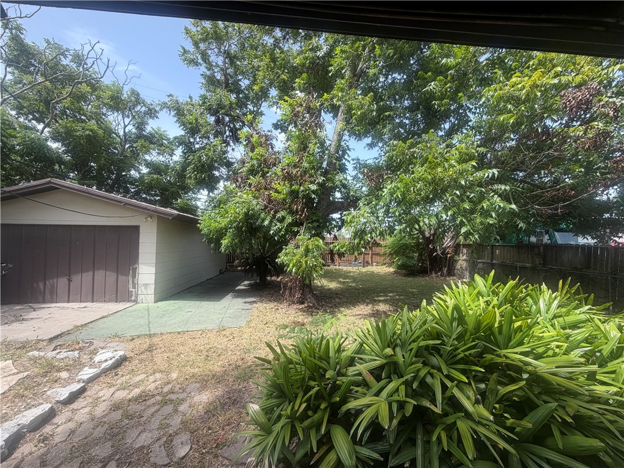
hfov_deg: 102.1
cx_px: 312
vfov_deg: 85.7
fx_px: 252
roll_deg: +0.0
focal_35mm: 14
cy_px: 234
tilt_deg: +0.8
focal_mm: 2.22
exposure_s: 1/502
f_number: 2.2
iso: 50
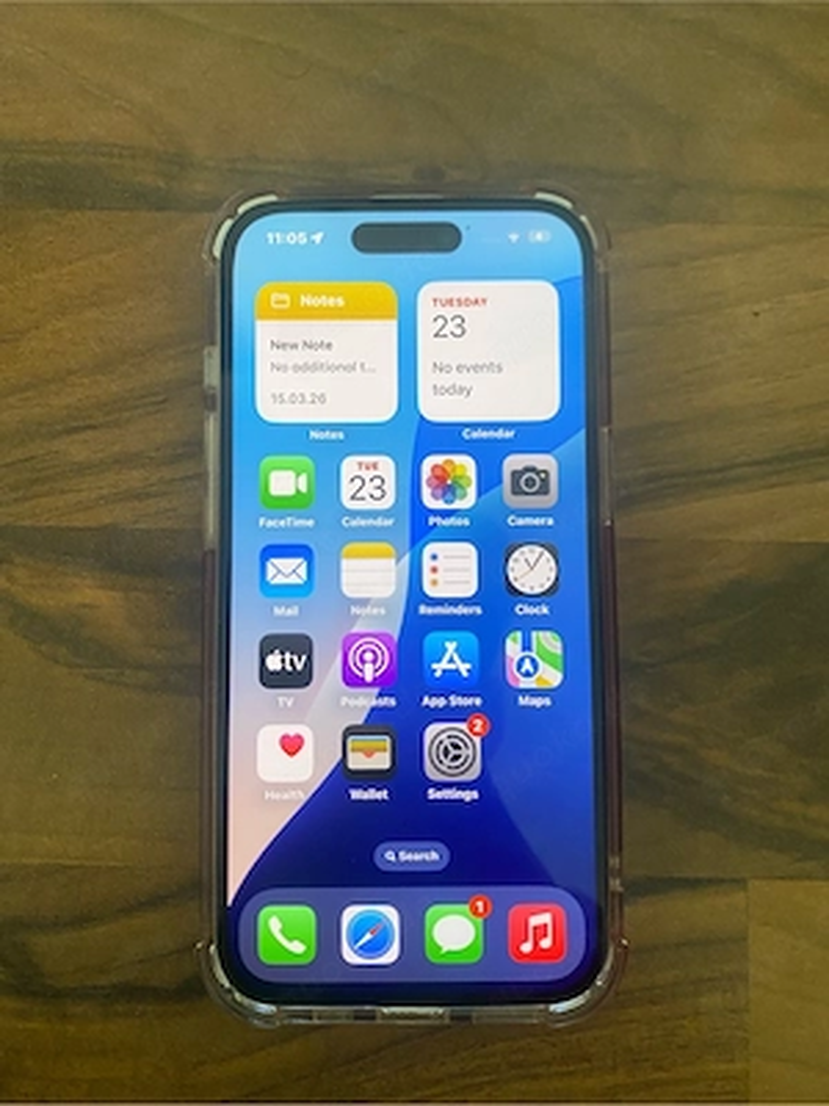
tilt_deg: -85.6
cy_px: 553
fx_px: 830
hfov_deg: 53.1
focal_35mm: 26
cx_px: 414
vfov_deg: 67.3
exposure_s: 1/60
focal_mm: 4.25
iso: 125
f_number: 1.8
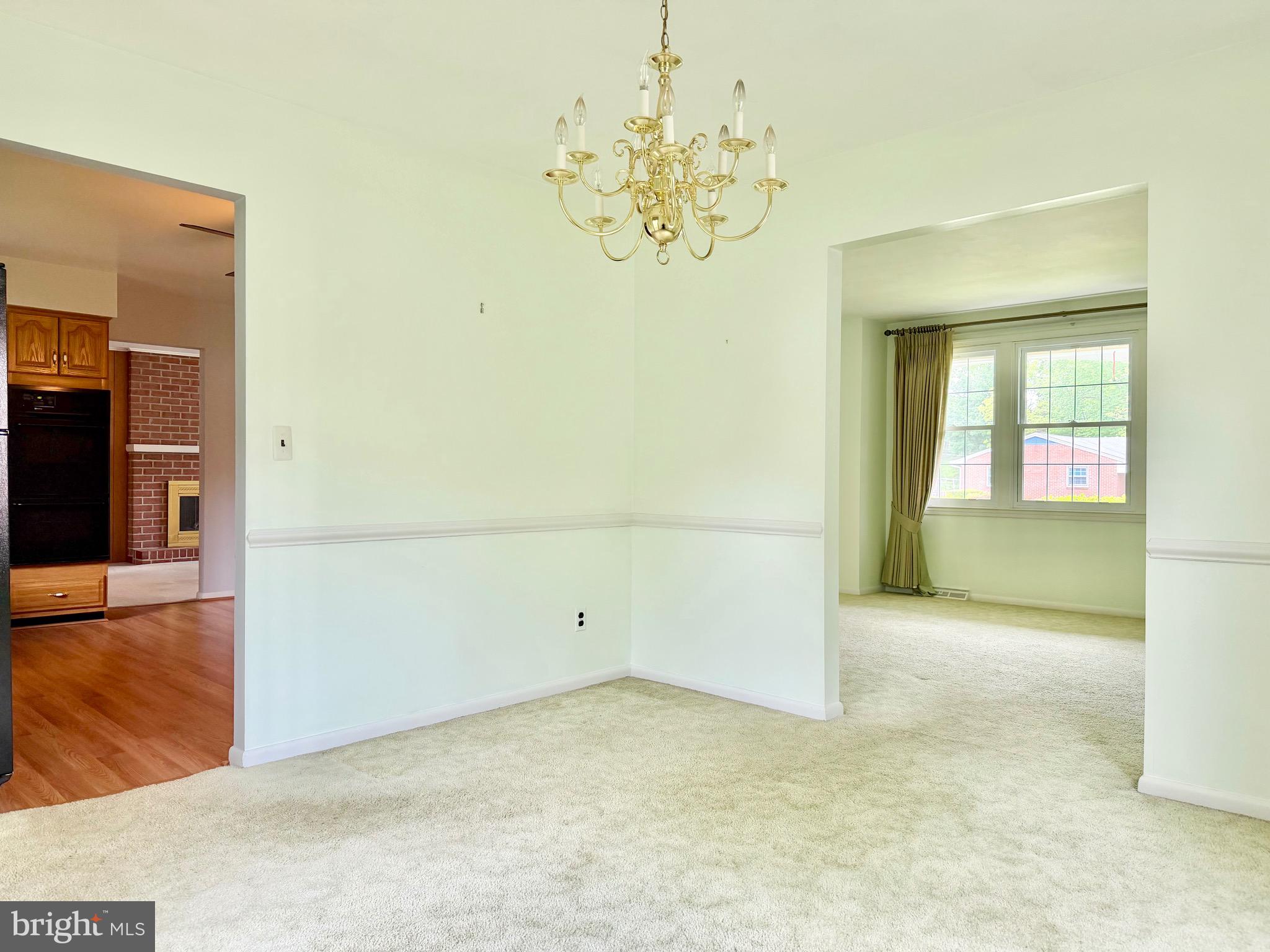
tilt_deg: -0.7
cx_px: 635
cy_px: 476
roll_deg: -0.4
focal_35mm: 24
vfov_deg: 56.8
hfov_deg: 71.6
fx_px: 881
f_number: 1.78
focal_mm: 6.76
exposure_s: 1/121
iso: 125
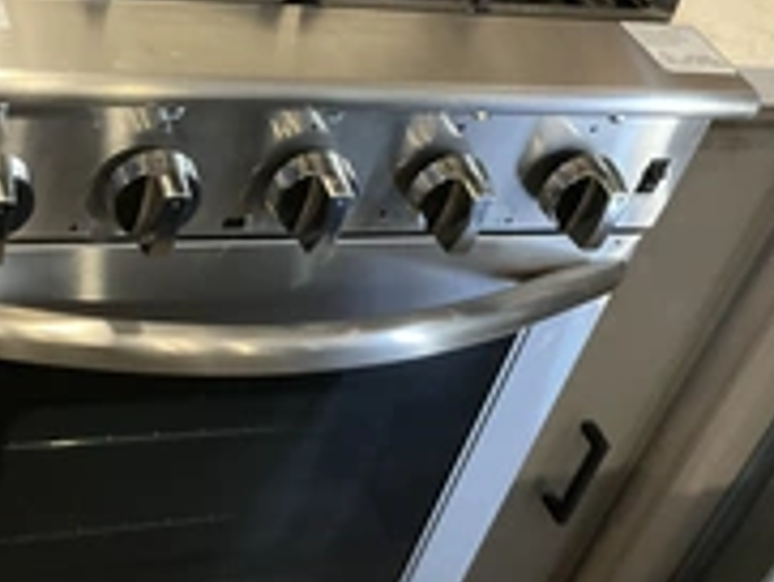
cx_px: 205
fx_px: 1432
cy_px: 180
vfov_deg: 22.8
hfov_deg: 29.8
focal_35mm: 64
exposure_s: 1/30
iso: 400
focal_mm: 3
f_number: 1.8
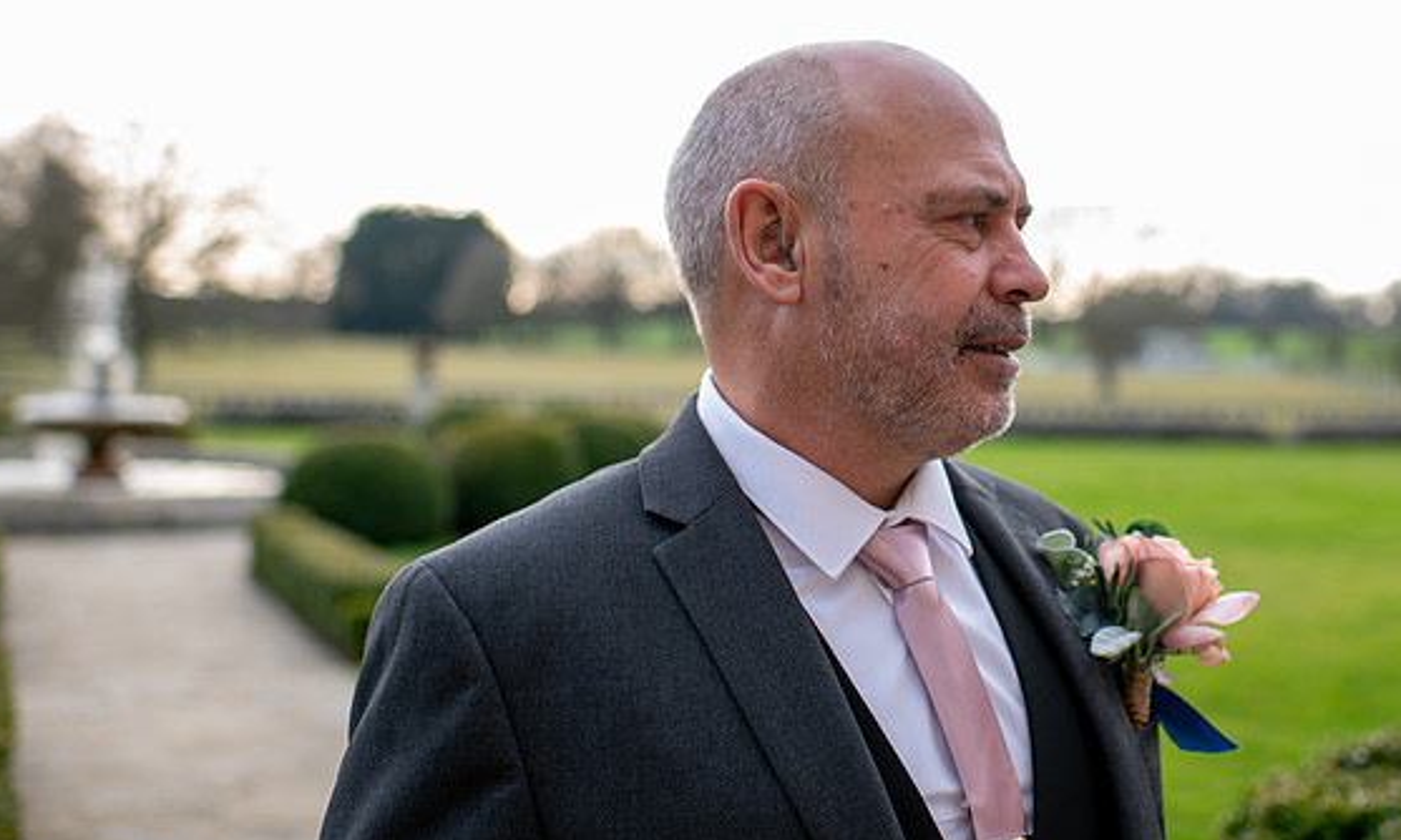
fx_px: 1850
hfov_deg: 41.0
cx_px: 925
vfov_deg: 25.3
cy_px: 224
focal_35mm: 49
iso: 100
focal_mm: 35
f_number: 2.5
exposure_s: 1/320
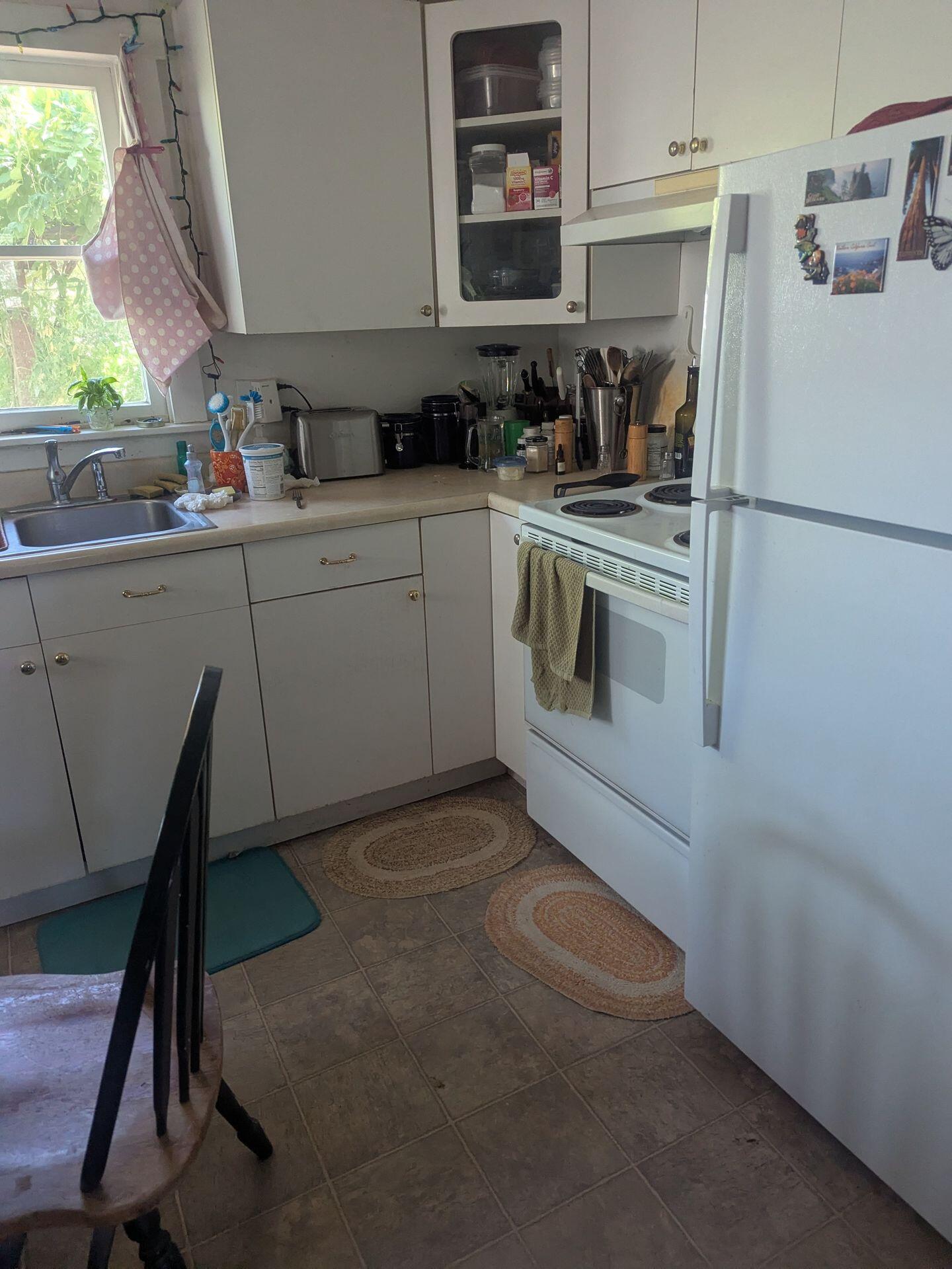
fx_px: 880
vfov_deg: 71.6
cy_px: 634
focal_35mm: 24
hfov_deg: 56.8
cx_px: 476
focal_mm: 6.81
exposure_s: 1/256
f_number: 1.85
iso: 1229
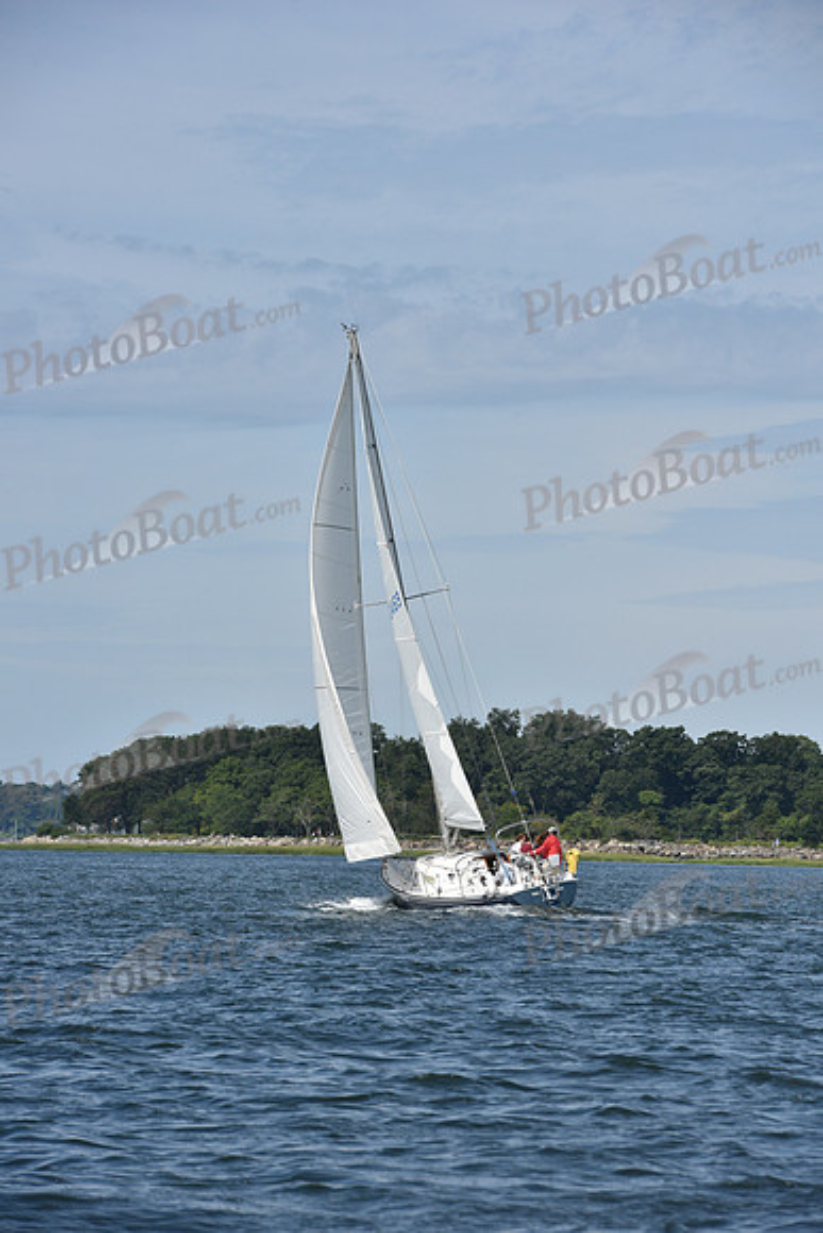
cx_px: 412
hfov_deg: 6.9
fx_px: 6854
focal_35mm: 200
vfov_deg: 10.3
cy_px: 616
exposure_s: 1/1000
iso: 320
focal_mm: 200
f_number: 11
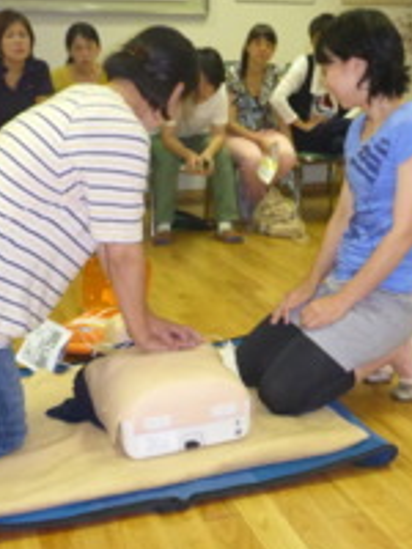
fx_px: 778
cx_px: 264
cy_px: 222
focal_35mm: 49
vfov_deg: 38.8
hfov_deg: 29.5
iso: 800
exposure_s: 1/60
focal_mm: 4.9
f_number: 3.3
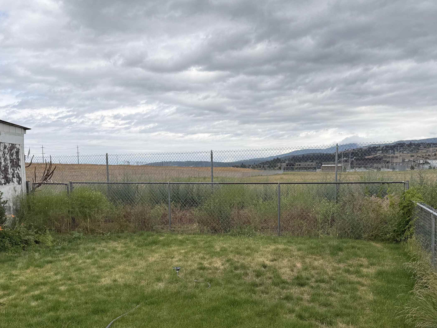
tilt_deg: -5.2
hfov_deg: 52.6
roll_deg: +0.0
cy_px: 223
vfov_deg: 40.1
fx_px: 442
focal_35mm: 35
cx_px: 217
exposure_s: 1/3759
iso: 80
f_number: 1.78
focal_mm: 6.76
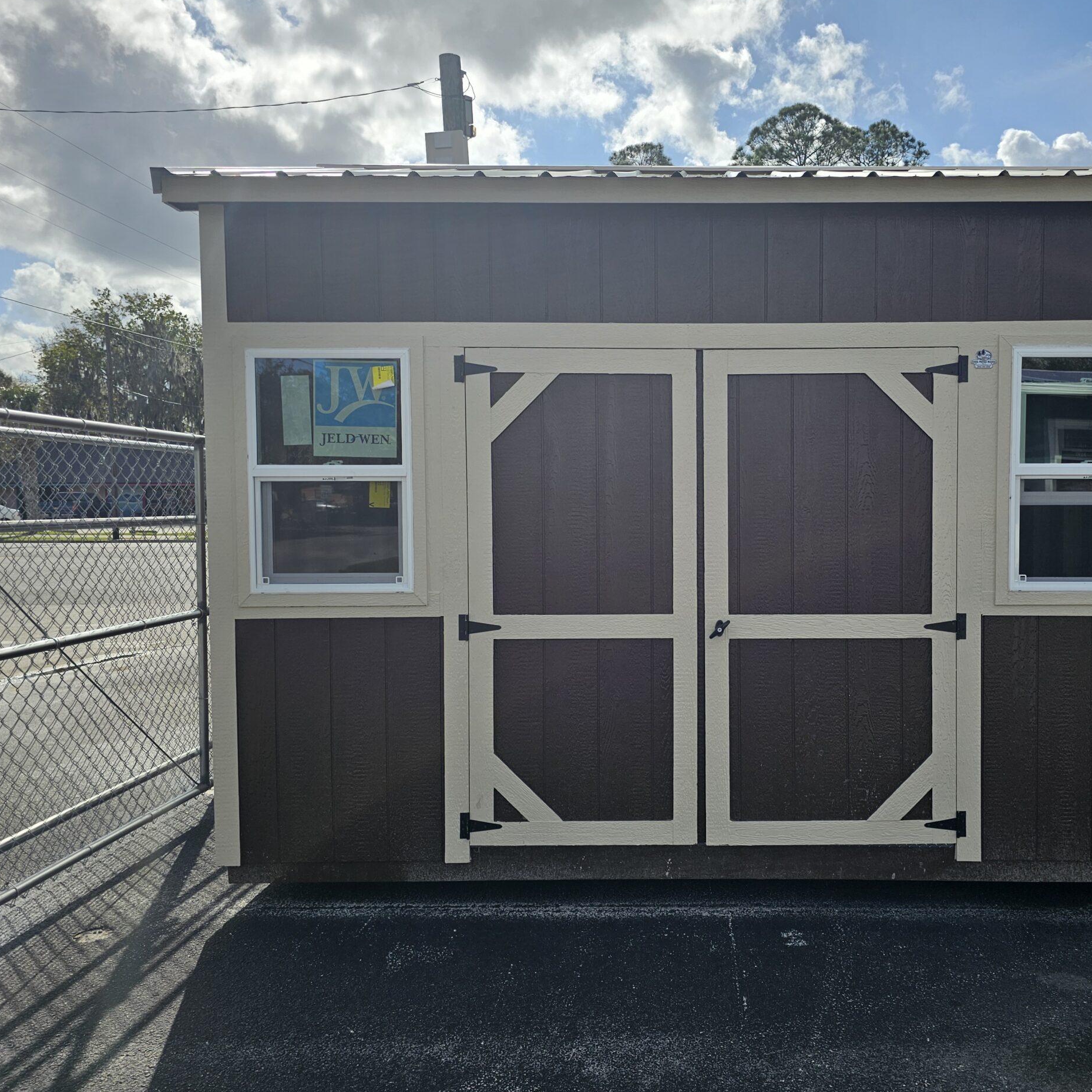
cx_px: 702
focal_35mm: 28
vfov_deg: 57.3
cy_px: 537
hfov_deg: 56.4
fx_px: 999
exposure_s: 1/1176
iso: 10
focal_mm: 6.3
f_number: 1.7
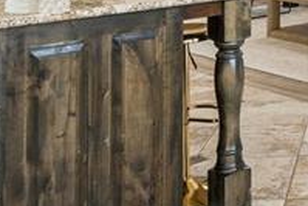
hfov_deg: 22.5
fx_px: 659
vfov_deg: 16.6
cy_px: -77
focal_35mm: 77
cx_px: 434
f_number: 6.3
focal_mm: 10
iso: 200
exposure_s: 1/40
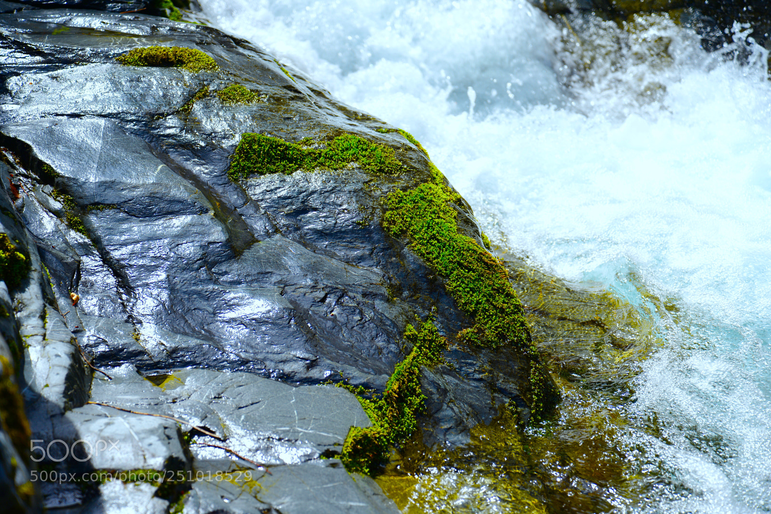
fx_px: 1820
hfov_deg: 23.9
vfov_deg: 16.1
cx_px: 386
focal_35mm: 85
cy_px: 257
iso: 100
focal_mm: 85
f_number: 4.5
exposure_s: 1/320
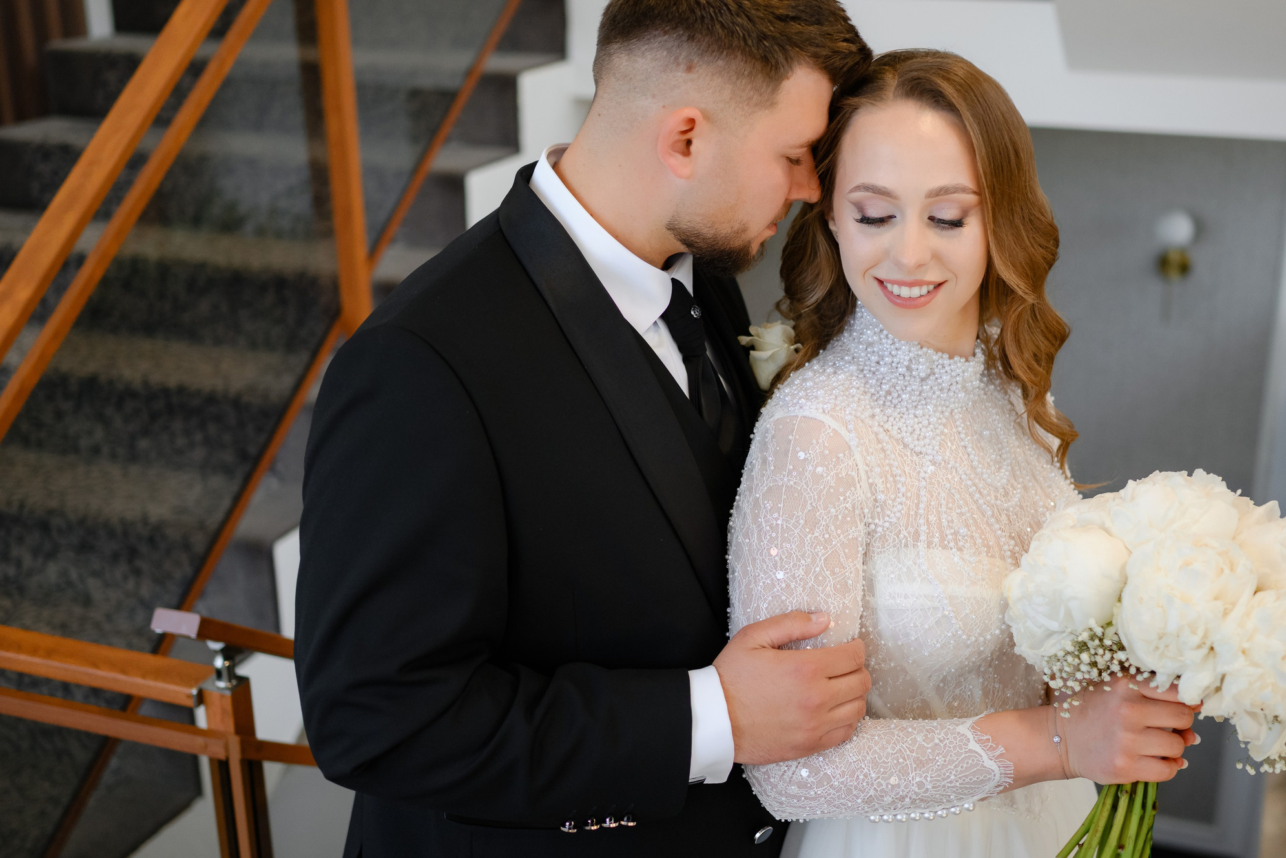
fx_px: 1608
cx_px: 743
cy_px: 412
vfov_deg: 29.9
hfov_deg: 43.5
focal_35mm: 45
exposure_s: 1/800
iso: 640
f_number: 1.8
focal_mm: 35
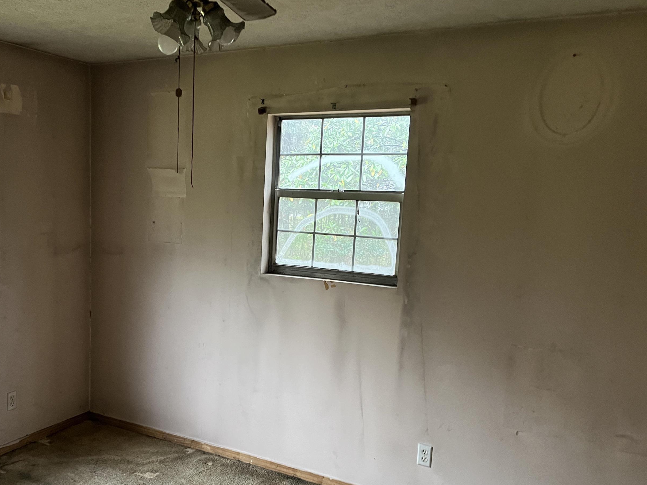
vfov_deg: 42.8
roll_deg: -1.6
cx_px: 245
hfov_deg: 54.8
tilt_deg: -10.1
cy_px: 279
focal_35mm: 33
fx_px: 617
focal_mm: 5.1
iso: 500
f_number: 1.6
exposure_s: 1/47
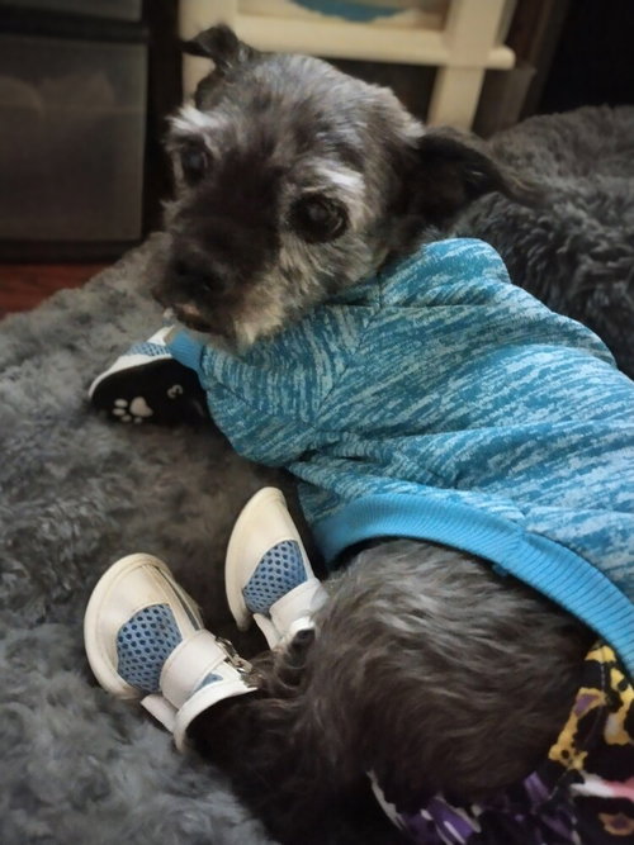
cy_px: 422
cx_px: 317
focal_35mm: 27
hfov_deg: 51.3
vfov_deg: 65.3
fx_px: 660
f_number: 1.7
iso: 9600
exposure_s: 1/10
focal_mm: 4.71
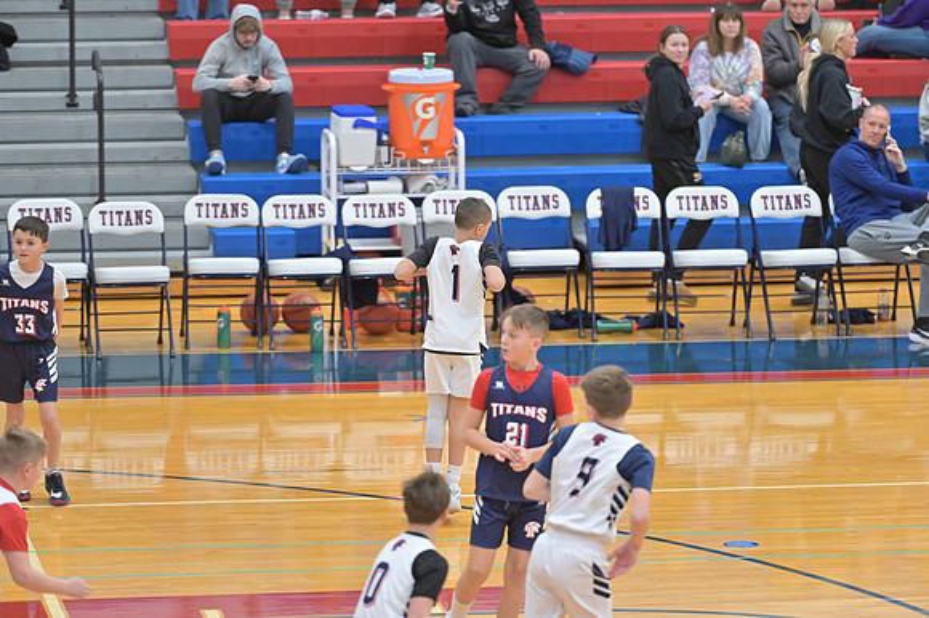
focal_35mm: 200
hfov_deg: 10.3
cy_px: 309
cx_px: 464
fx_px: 5158
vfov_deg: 6.9
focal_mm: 200
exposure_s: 1/400
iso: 3200
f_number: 4
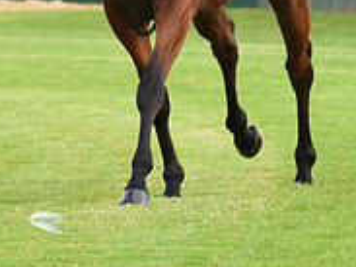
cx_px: 88
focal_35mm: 436
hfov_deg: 4.5
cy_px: -162
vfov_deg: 3.4
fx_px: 4481
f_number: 5.6
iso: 800
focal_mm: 185
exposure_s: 1/640
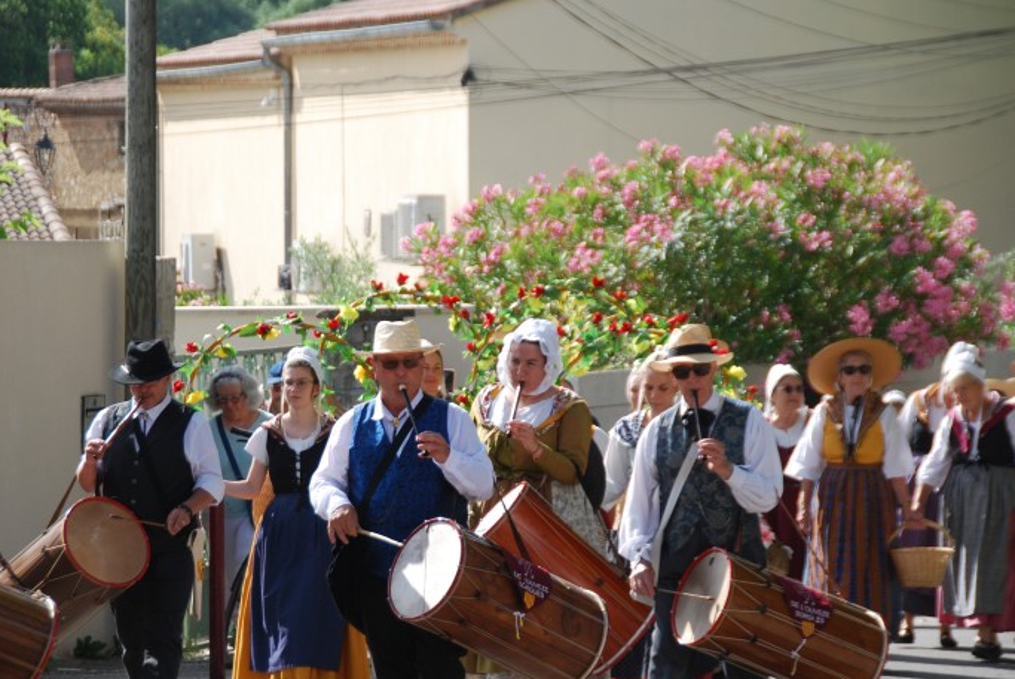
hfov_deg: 9.9
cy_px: 400
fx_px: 5833
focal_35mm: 207
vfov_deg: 6.7
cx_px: 409
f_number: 5.6
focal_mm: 105
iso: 200
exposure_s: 1/500
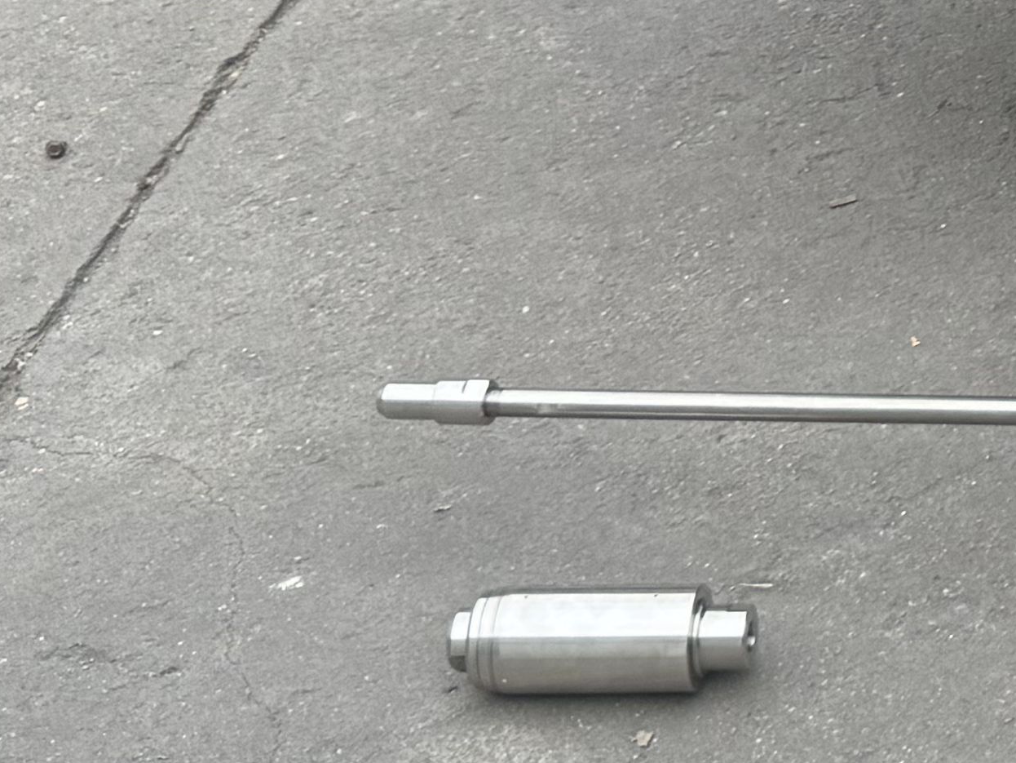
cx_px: 1788
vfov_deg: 12.9
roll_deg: -1.0
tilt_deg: -30.5
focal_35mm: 110
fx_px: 3229
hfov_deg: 15.5
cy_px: -295
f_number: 1.78
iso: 100
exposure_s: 1/121
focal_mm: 6.86
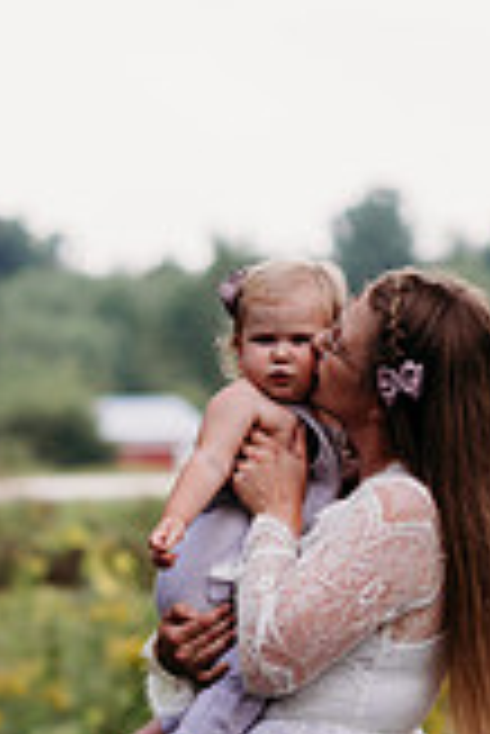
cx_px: 153
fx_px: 4767
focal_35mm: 234
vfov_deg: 8.7
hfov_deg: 5.9
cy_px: 770
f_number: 2.8
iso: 320
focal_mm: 85
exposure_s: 1/1600
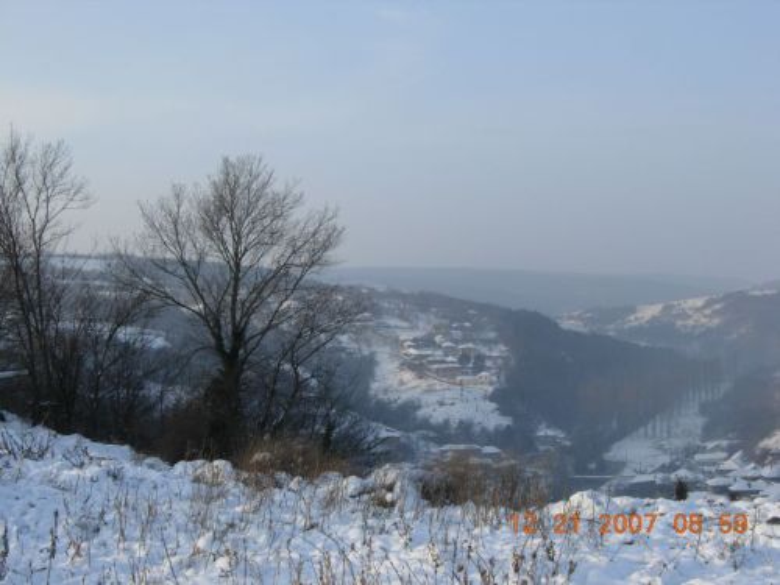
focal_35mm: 62
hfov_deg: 31.2
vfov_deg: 23.7
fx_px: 1397
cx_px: 390
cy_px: 292
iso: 50
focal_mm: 12.9
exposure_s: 1/209
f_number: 5.5
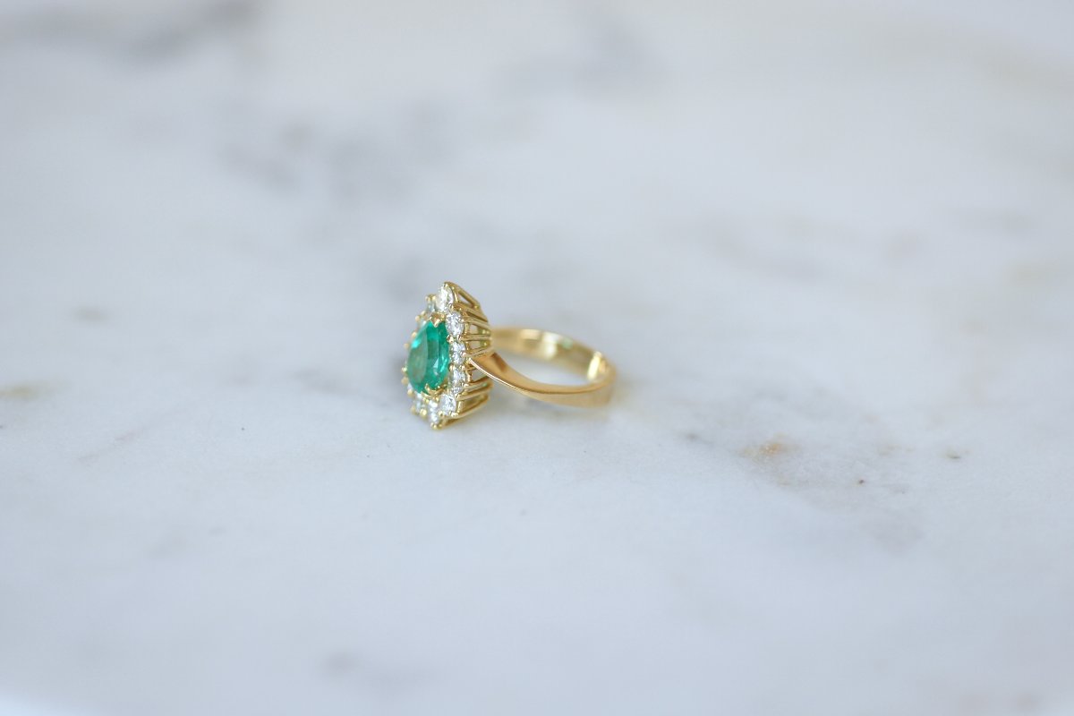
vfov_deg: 13.0
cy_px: 358
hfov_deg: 19.5
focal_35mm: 105
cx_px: 537
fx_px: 3132
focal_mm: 70
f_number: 2.8
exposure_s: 1/125
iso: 250
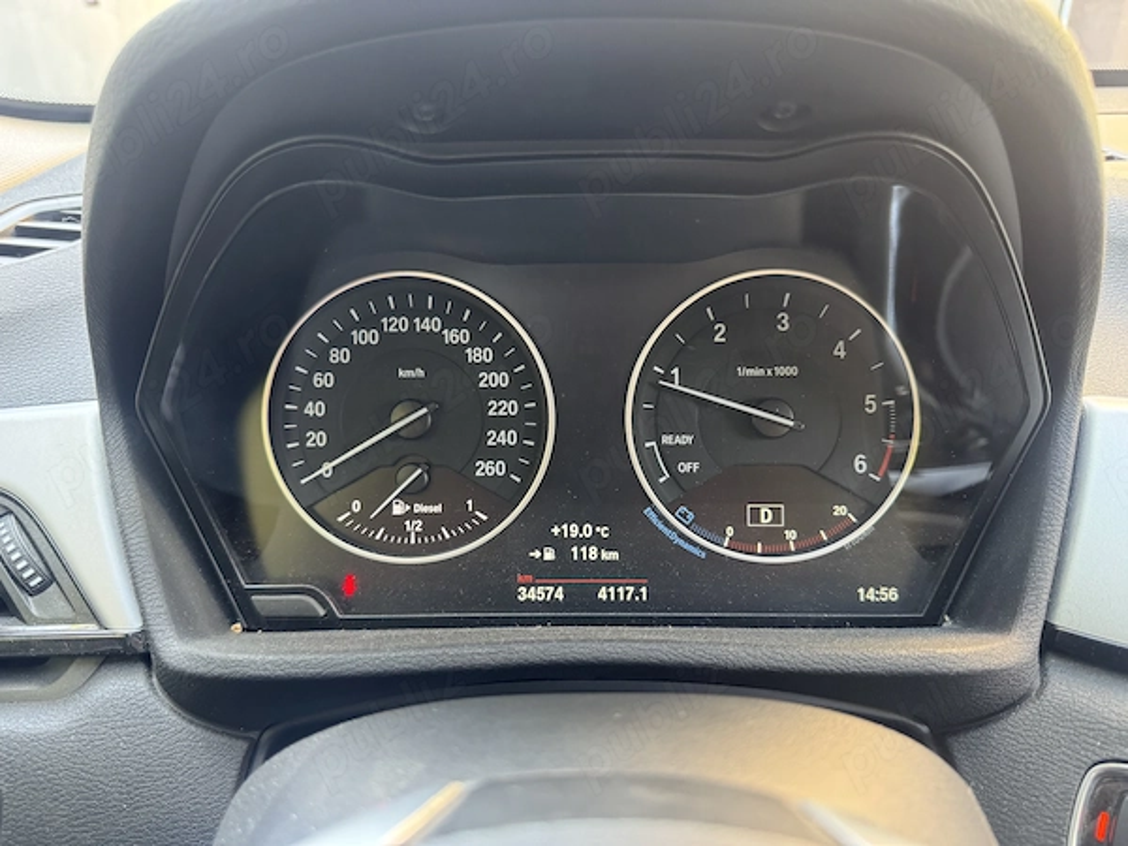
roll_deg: +0.6
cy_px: 423
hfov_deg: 71.6
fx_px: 782
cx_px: 564
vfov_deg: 56.8
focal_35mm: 24
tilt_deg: -23.4
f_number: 1.78
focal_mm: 6.76
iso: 500
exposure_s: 1/59
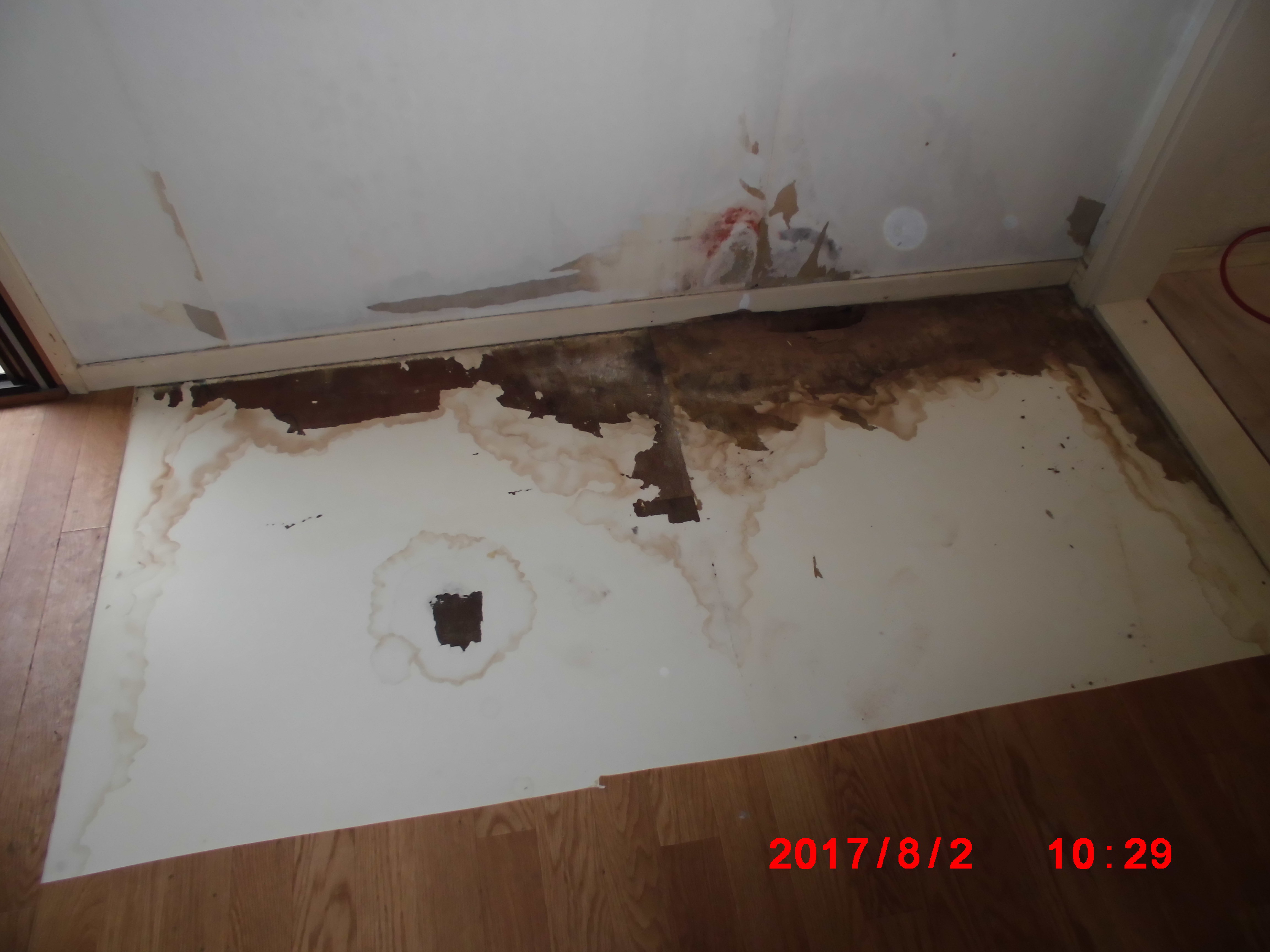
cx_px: 635
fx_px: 954
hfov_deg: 67.3
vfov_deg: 53.1
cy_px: 476
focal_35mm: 26
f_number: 3.5
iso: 100
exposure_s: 1/60
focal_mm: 4.6
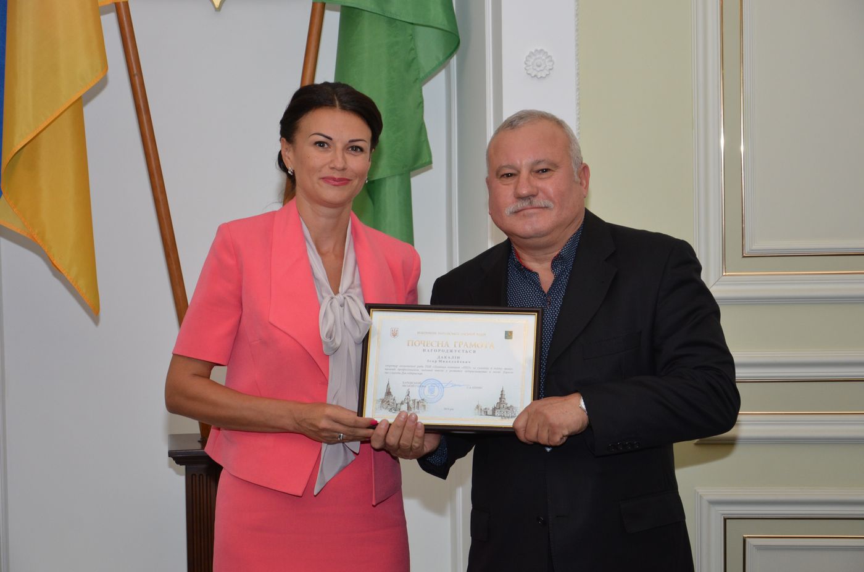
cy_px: 286
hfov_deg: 26.0
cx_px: 432
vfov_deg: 17.4
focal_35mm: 78
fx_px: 1868
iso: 800
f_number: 5
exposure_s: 1/200
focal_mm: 52
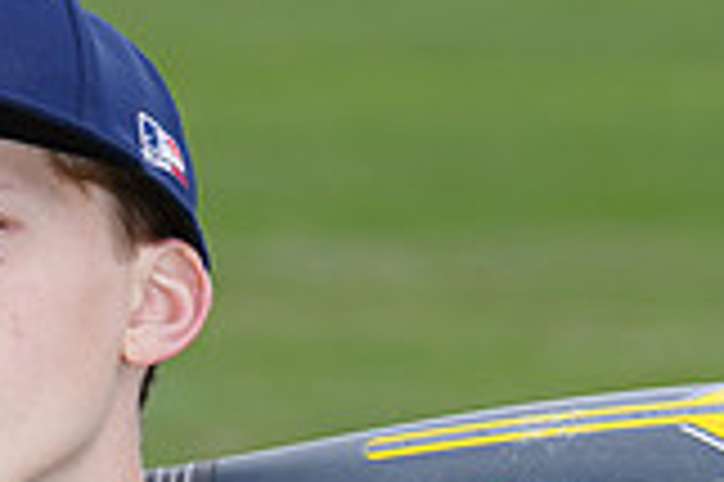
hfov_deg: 3.1
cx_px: 234
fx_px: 13179
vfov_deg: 2.1
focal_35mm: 656
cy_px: 664
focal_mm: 182
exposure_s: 1/250
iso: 200
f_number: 9
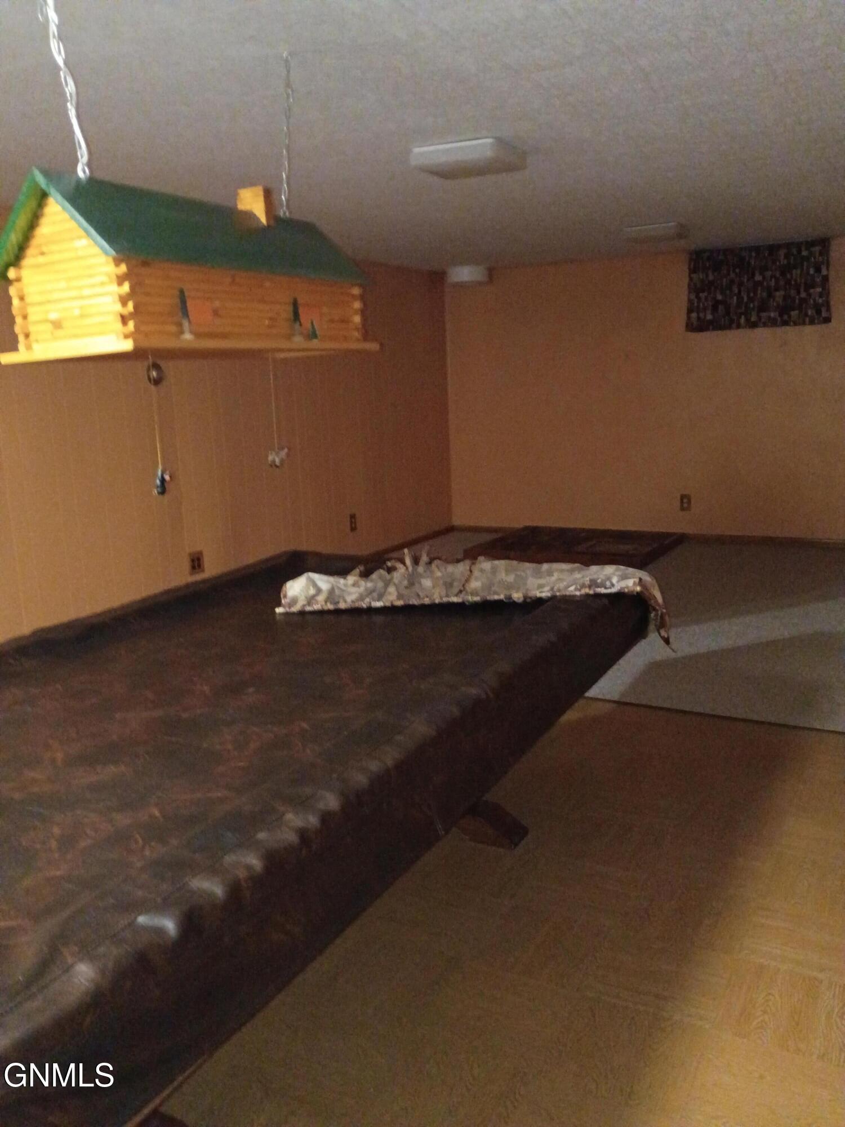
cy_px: 564
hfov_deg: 48.2
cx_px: 422
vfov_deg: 61.7
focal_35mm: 29
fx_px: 944
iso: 100
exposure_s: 1/24
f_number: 1.8
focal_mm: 4.27
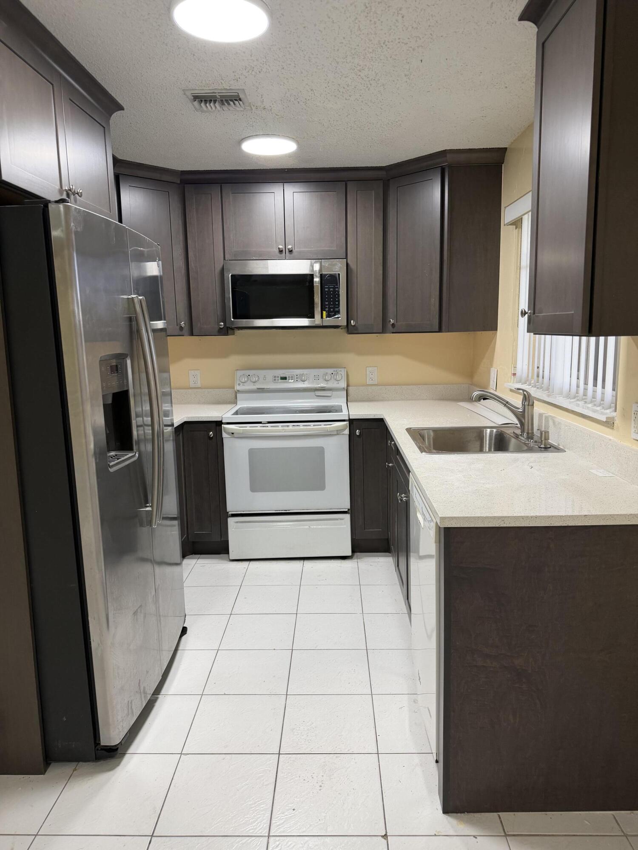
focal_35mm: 24
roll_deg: +1.2
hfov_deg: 56.8
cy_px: 425
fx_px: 590
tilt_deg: -9.0
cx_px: 319
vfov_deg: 71.6
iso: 160
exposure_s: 1/120
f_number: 1.78
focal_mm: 6.76
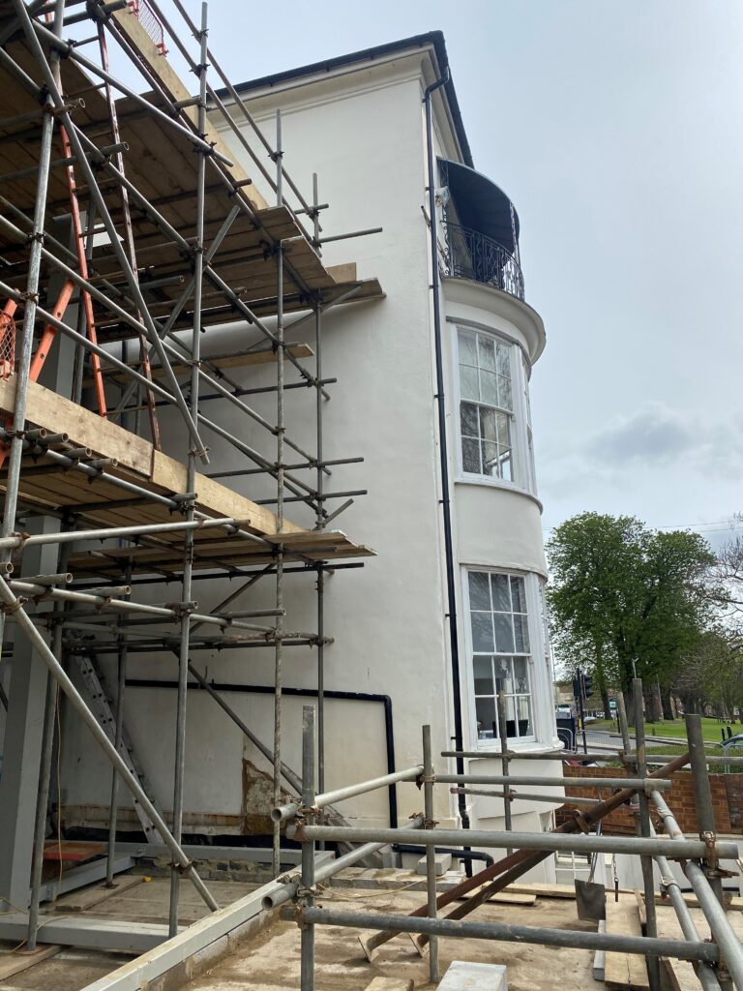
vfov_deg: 67.3
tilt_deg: +14.9
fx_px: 744
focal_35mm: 26
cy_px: 496
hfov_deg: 53.1
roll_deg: +1.7
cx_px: 372
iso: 32
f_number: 1.8
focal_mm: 4.25
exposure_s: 1/3497
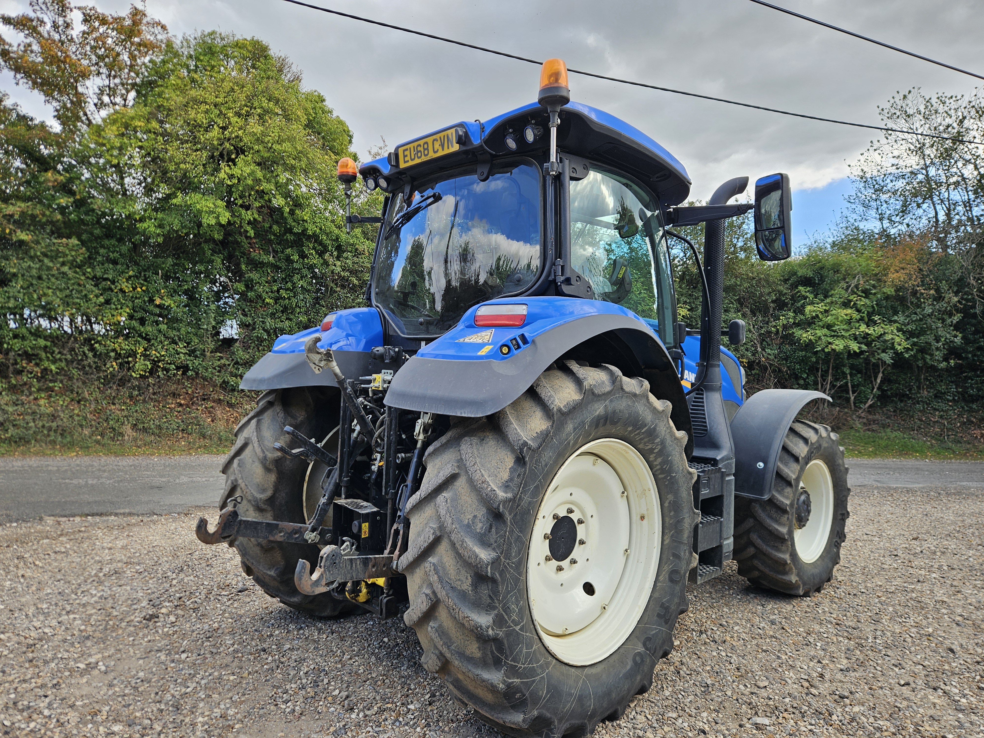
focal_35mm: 23
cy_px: 369
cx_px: 492
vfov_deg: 58.9
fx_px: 654
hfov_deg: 73.9
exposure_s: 1/273
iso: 25
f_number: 1.8
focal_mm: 5.4
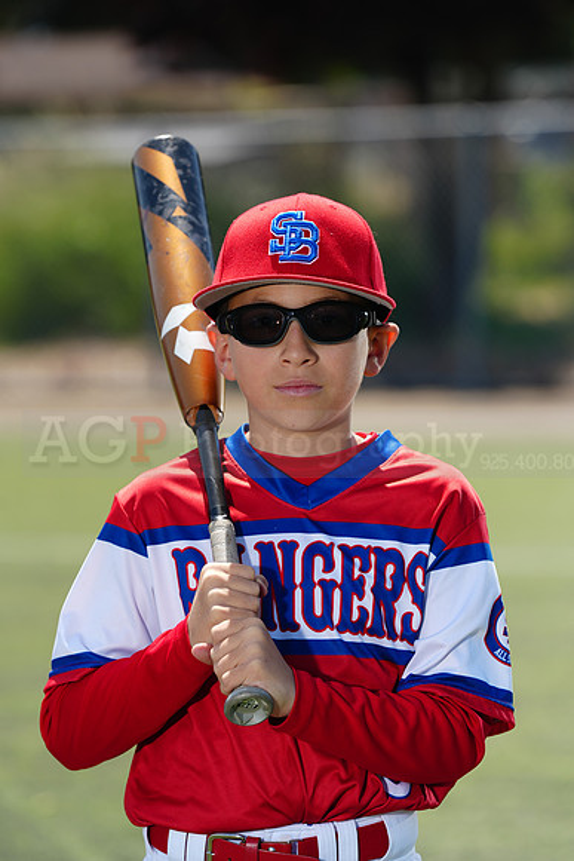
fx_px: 4732
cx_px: 287
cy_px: 430
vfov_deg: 10.4
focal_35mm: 198
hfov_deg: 6.9
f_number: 5
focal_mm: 198
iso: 50
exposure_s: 1/250
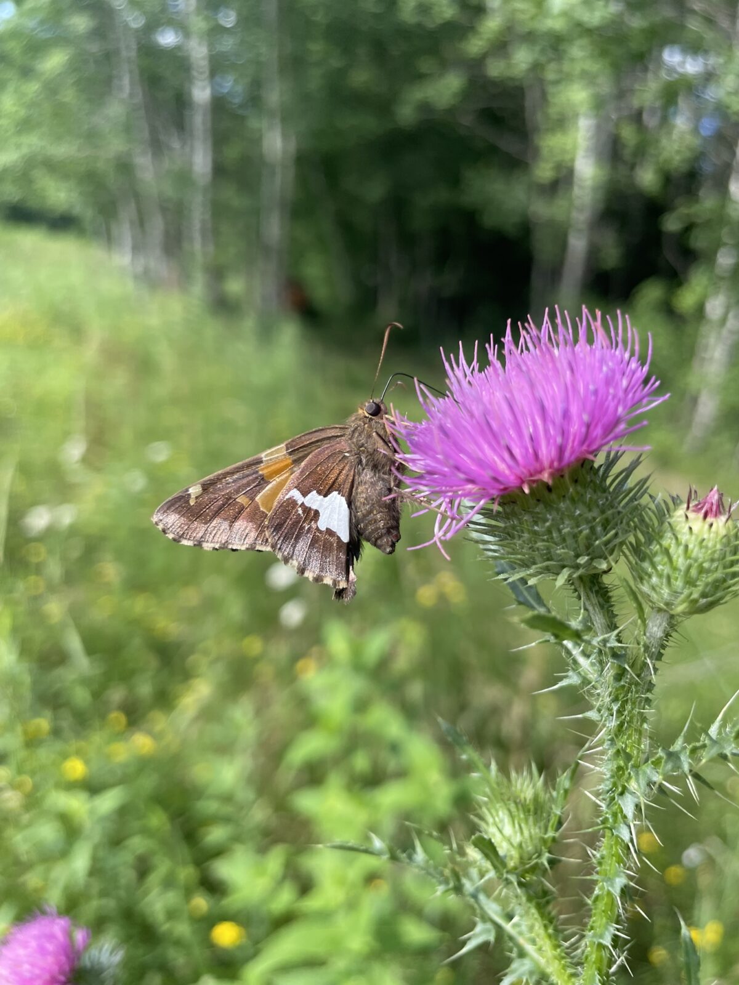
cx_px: 370
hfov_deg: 53.1
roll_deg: -13.0
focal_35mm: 26
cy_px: 492
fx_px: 740
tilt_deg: -15.2
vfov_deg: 67.3
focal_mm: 4.2
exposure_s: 1/801
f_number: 1.6
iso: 32
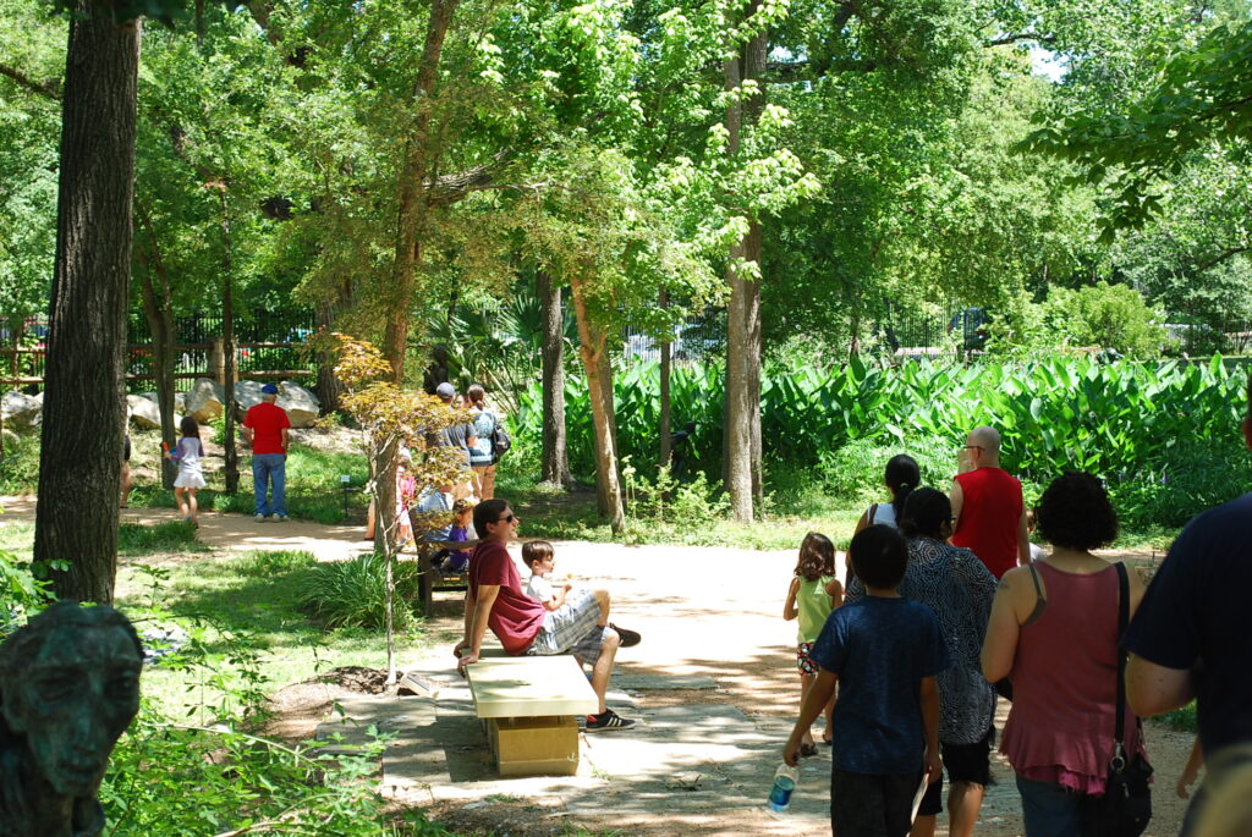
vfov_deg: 19.0
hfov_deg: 28.0
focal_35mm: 72
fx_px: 2506
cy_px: 418
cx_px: 626
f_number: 8
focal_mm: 48
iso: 100
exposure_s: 1/40
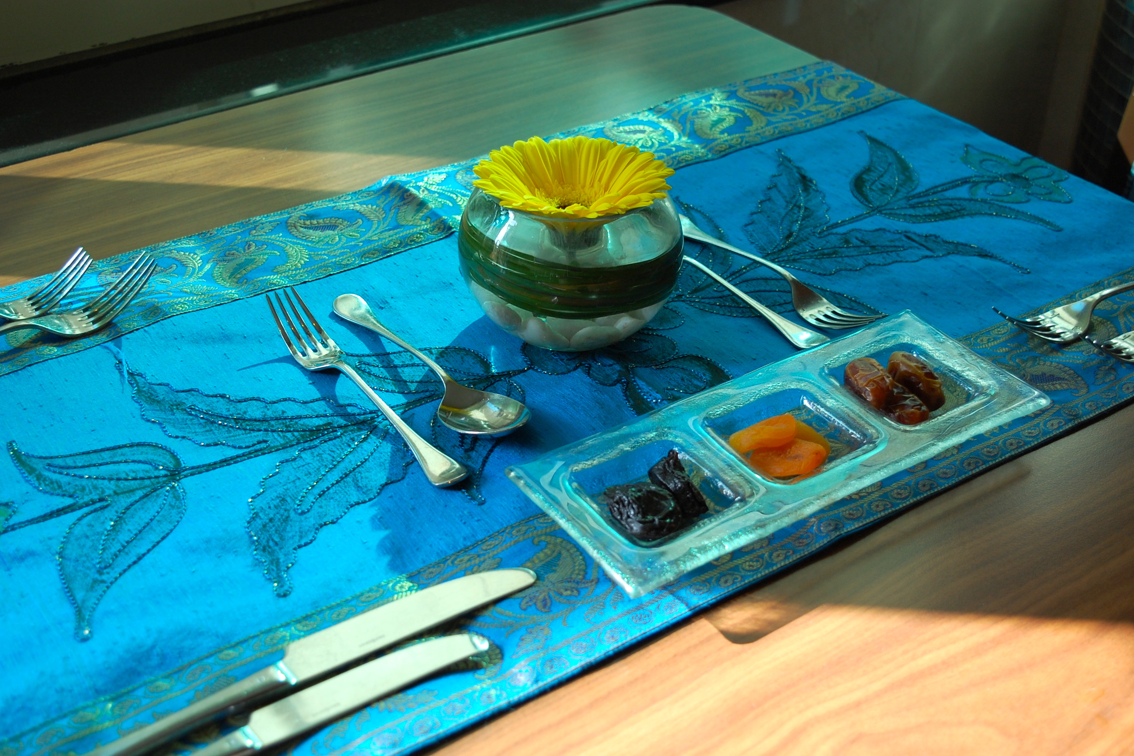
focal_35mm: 46
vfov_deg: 29.2
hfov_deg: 42.7
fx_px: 1449
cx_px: 572
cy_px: 378
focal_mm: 30
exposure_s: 1/125
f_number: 5.6
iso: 320
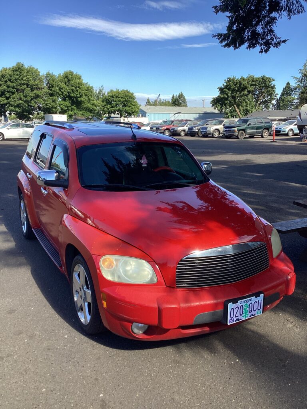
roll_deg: +0.5
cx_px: 154
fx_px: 367
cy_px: 204
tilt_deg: -12.1
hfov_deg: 45.4
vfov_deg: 58.4
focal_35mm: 31
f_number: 2.4
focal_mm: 3.3
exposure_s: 1/578
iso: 25
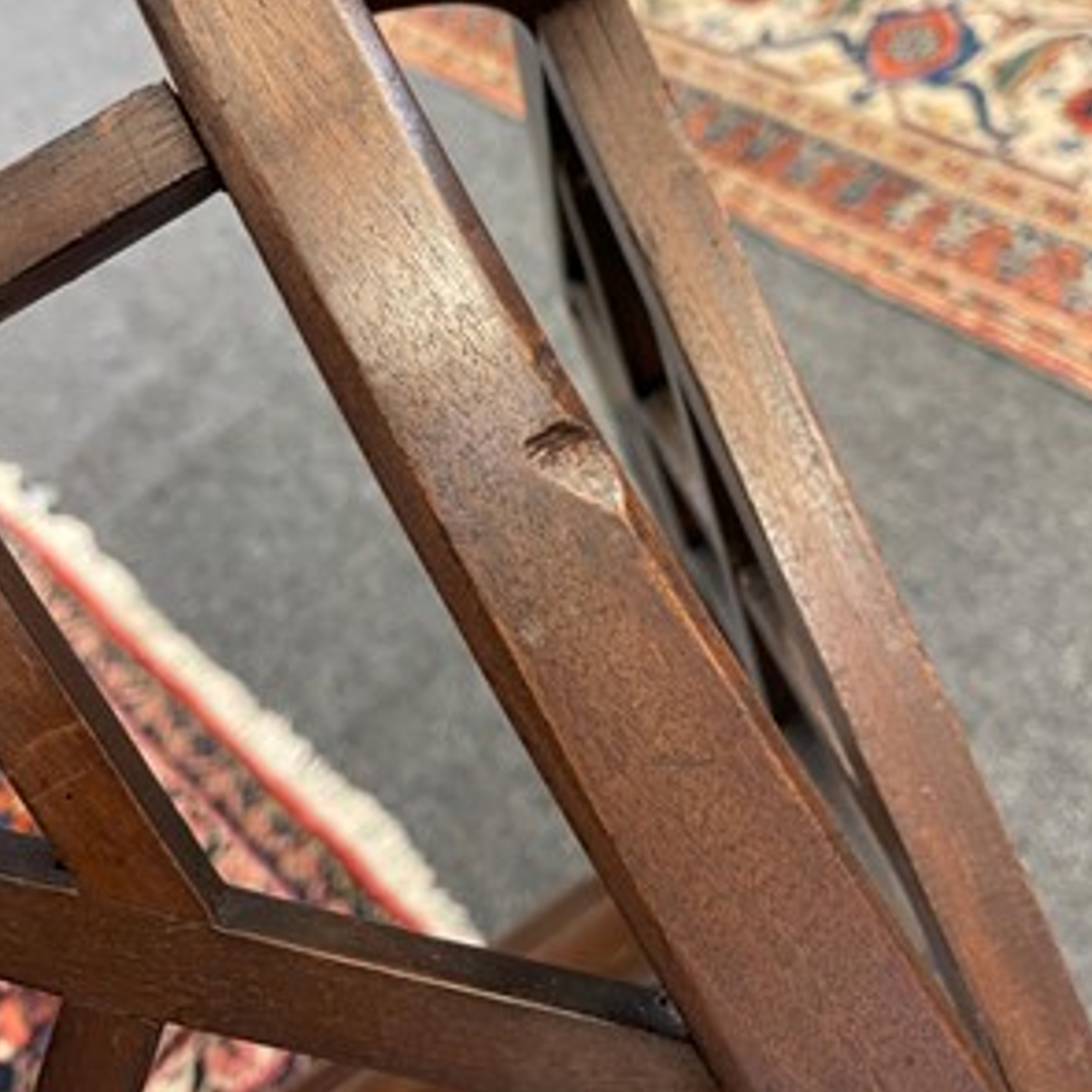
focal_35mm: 30
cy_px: 415
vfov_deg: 53.5
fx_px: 1071
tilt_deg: -51.7
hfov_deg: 54.0
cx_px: 548
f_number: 1.6
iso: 400
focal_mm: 5.1
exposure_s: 1/50
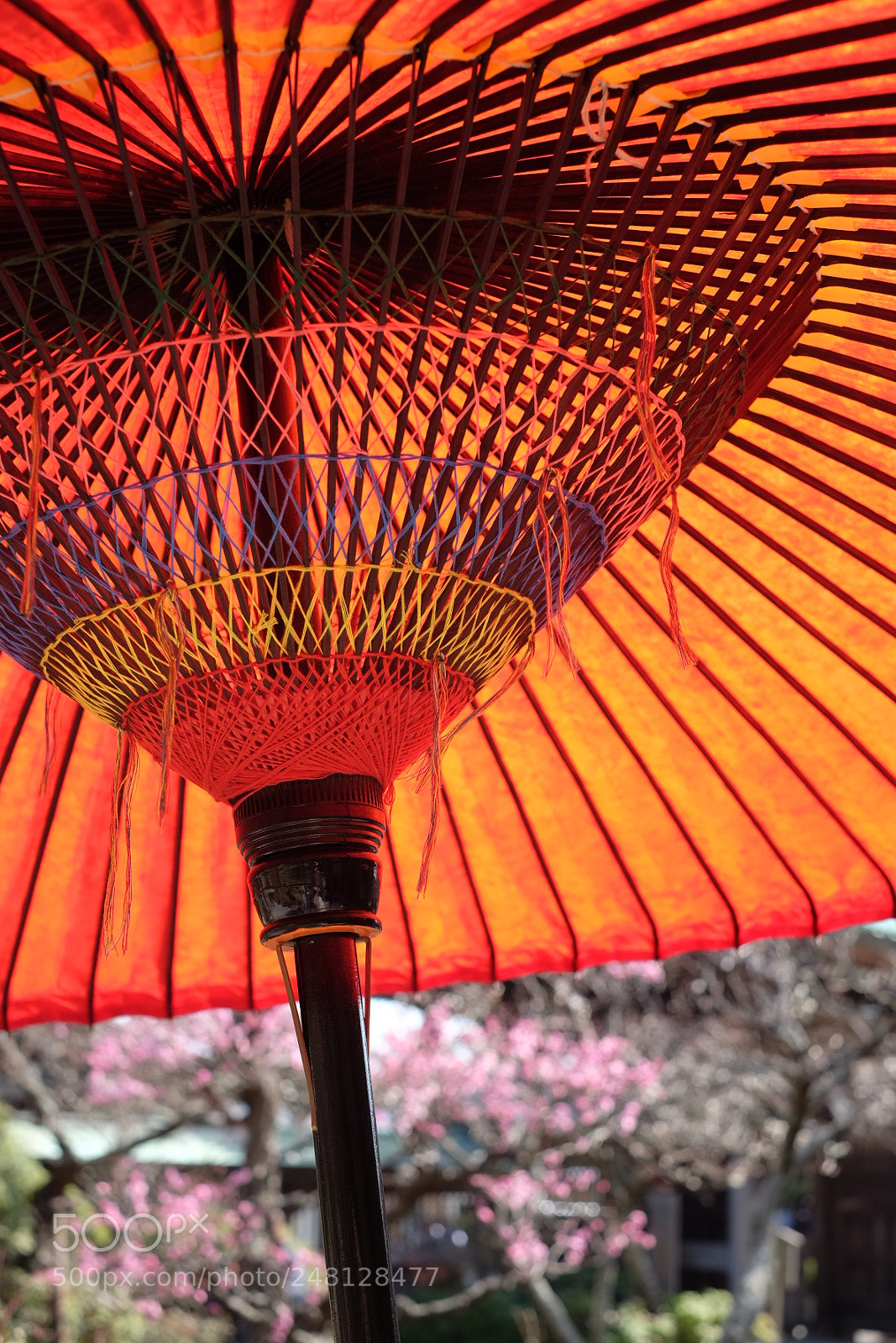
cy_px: 672
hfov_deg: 25.5
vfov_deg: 37.5
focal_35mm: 53
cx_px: 448
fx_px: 1978
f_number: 4
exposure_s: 1/340
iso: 200
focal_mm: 35
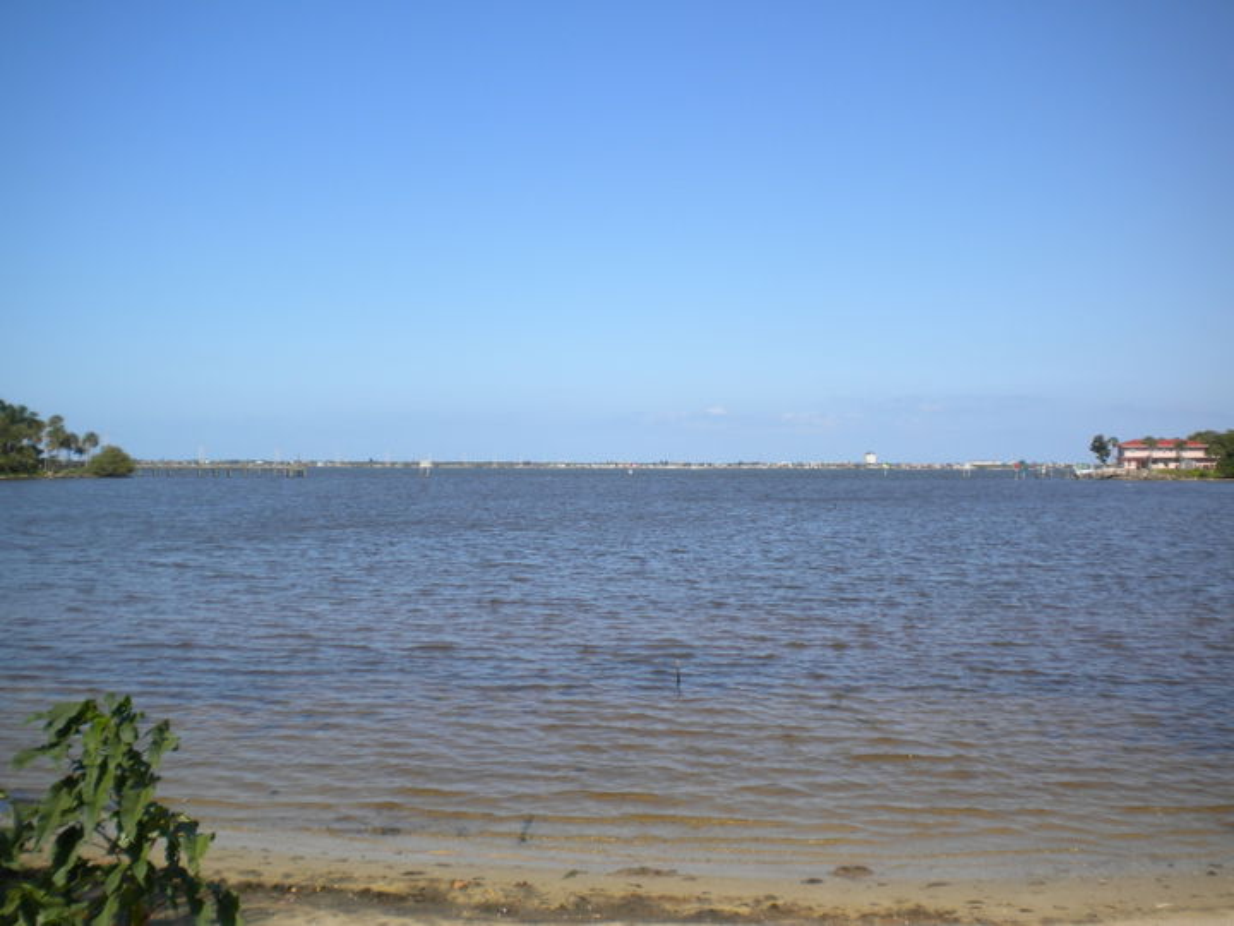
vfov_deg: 40.7
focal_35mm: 35
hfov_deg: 52.6
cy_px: 463
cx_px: 617
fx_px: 1248
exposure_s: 1/593
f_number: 4.6
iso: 80
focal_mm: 6.3
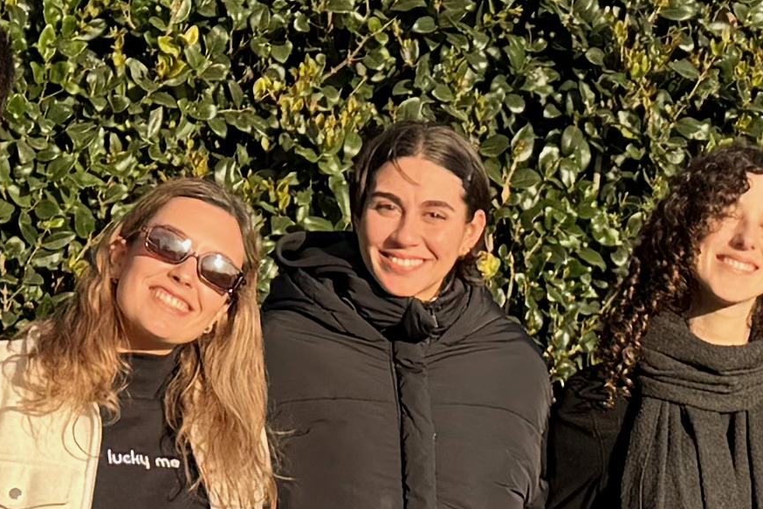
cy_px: 702
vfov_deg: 14.0
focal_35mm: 93
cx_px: 684
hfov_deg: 21.4
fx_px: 1971
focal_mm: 6.76
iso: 80
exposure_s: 1/1522
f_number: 1.78
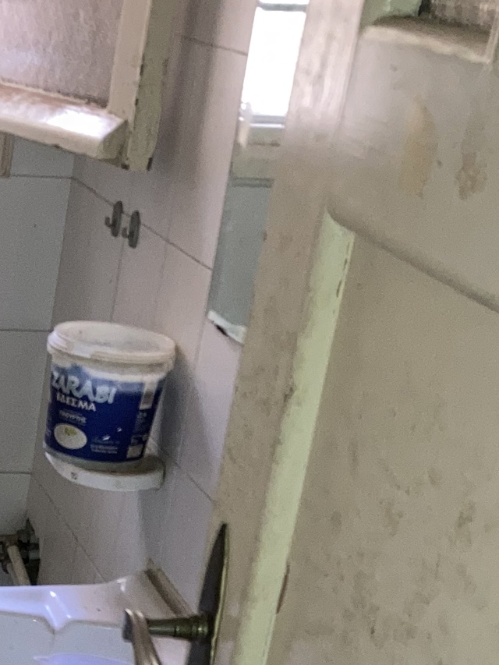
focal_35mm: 84
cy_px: 681
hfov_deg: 16.2
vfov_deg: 22.3
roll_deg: -3.0
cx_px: -232
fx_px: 1614
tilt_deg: -25.7
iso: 80
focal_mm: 3.99
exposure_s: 1/4
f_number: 1.8
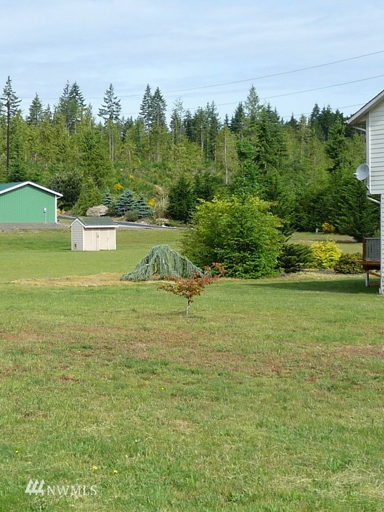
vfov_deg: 29.0
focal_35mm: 67
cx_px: 62
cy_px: 255
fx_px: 991
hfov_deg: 21.6
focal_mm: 5
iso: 100
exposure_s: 1/800
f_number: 3.4
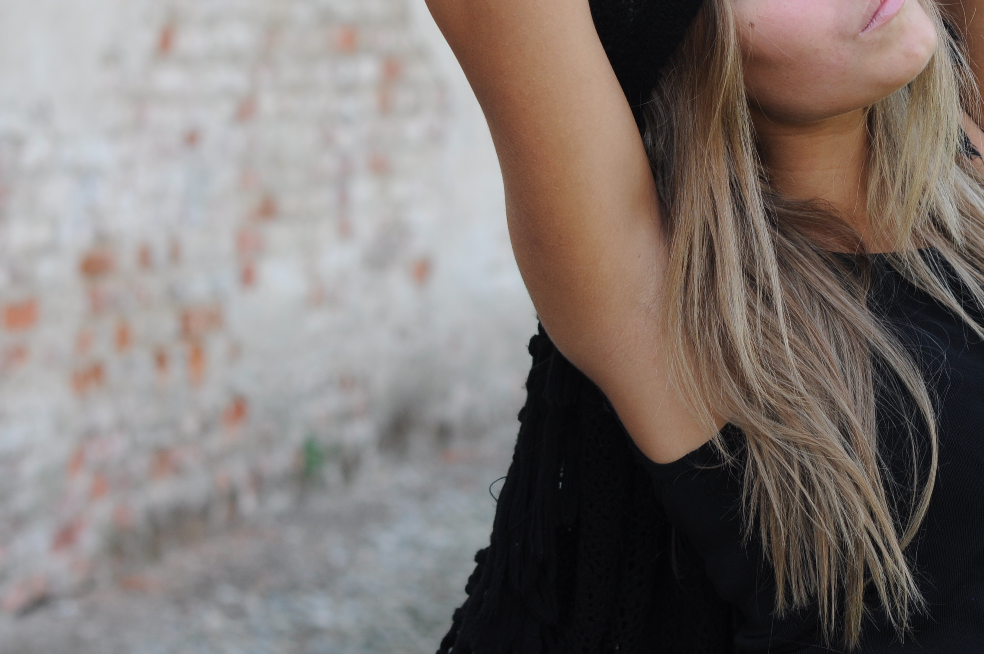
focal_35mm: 125
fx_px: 3413
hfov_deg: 16.3
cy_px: 117
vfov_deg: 10.9
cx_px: 710
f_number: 3.5
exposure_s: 1/320
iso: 200
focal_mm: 50
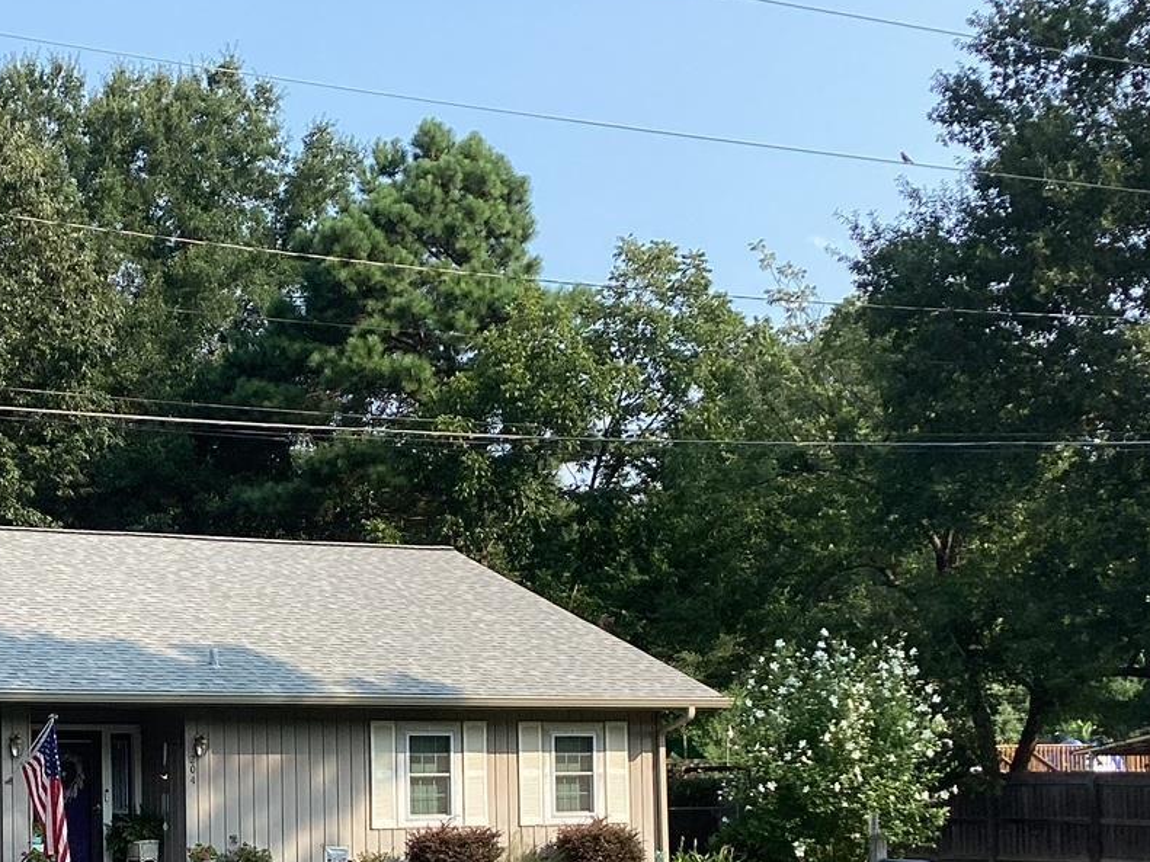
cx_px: 256
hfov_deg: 29.7
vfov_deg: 22.4
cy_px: 754
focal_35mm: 64
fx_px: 2126
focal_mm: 3.3
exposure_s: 1/734
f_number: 2.4
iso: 25
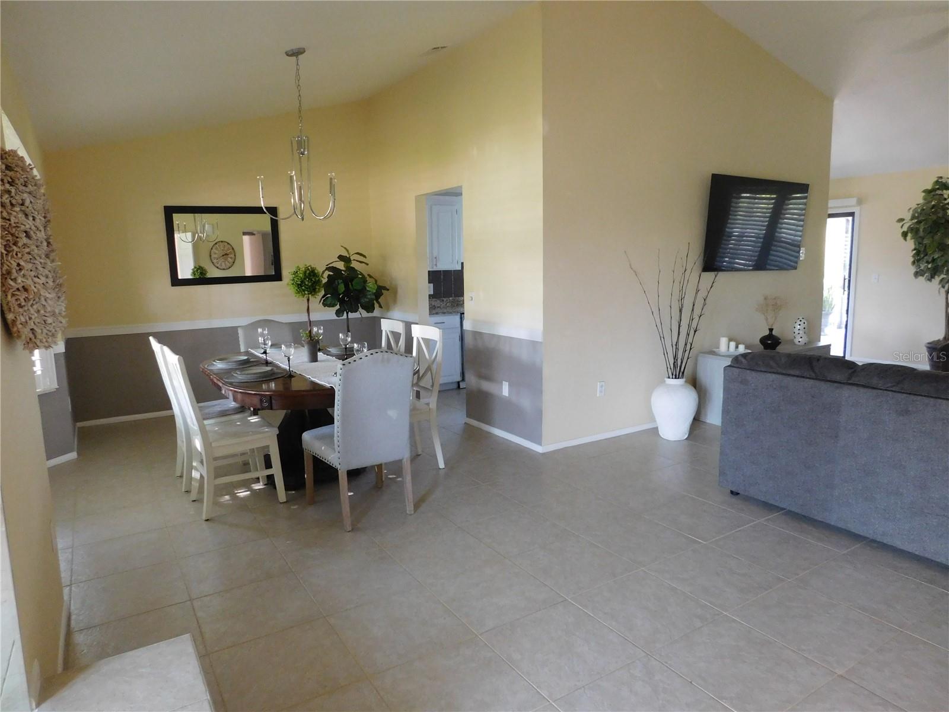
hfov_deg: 73.9
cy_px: 356
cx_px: 474
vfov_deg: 58.9
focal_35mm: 23
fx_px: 631
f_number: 3
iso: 400
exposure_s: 1/30
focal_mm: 4
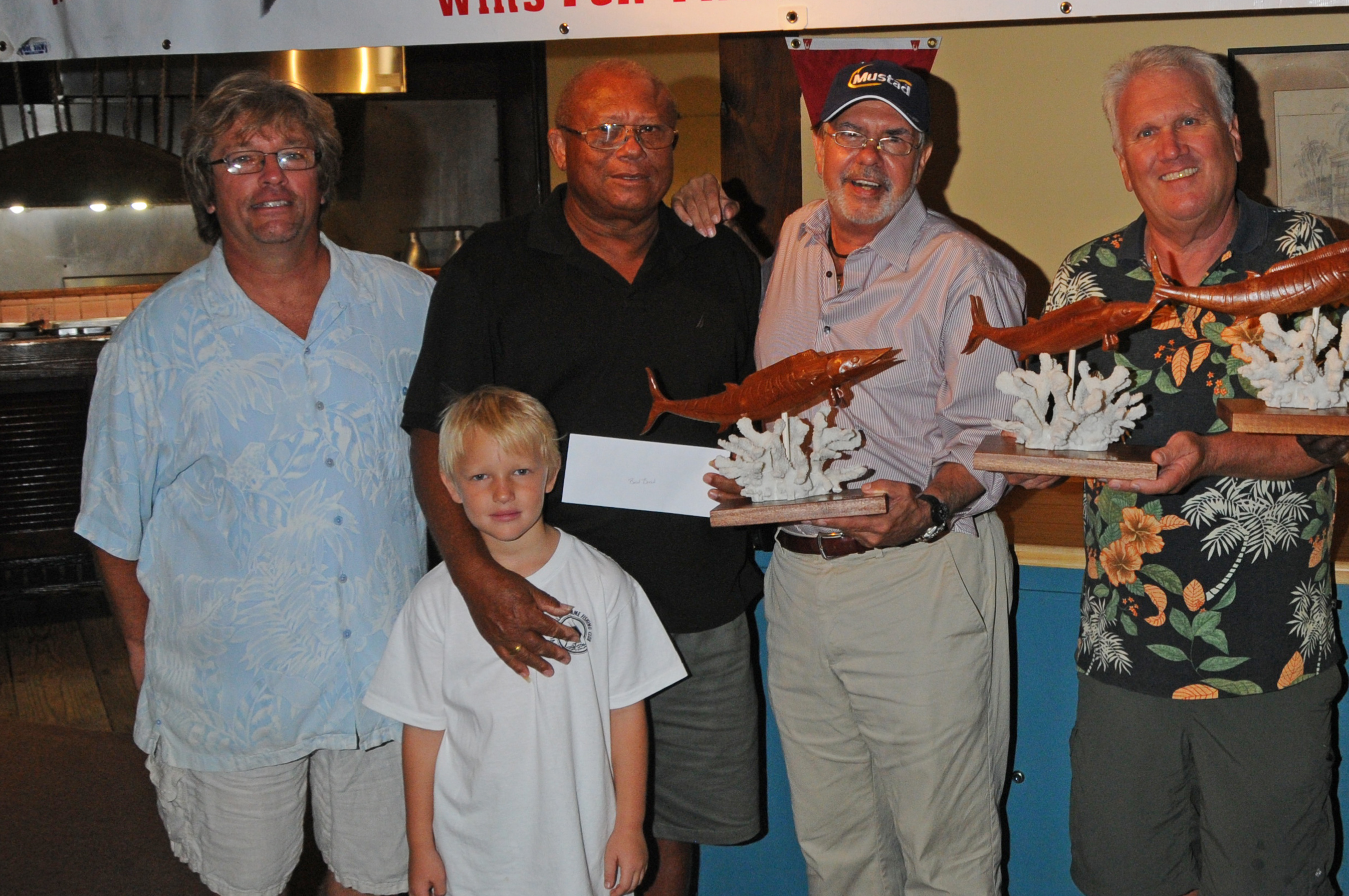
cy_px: 221
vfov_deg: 30.6
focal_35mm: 43
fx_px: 1609
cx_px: 1025
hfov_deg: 43.9
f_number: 6.3
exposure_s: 1/60
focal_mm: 18
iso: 640
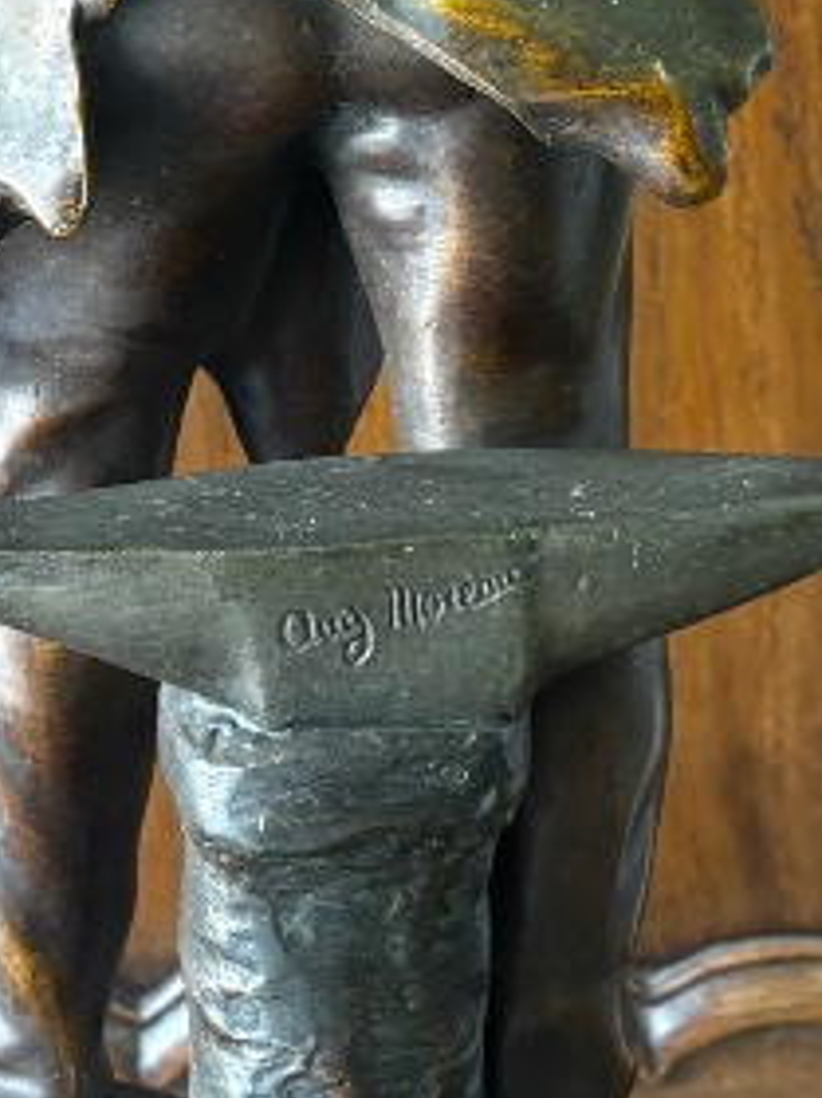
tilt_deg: -17.7
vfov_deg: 17.3
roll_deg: +0.1
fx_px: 3549
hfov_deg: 13.2
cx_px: 358
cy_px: 134
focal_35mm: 112
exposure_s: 1/50
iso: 160
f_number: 1.6
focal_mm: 5.96
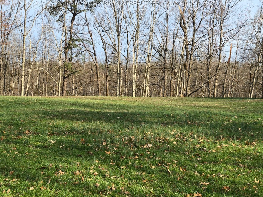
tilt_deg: -3.6
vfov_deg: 25.2
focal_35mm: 58
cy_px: 98
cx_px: 133
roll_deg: -3.0
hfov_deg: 33.2
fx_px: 441
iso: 20
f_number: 2.8
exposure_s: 1/333
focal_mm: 6.6
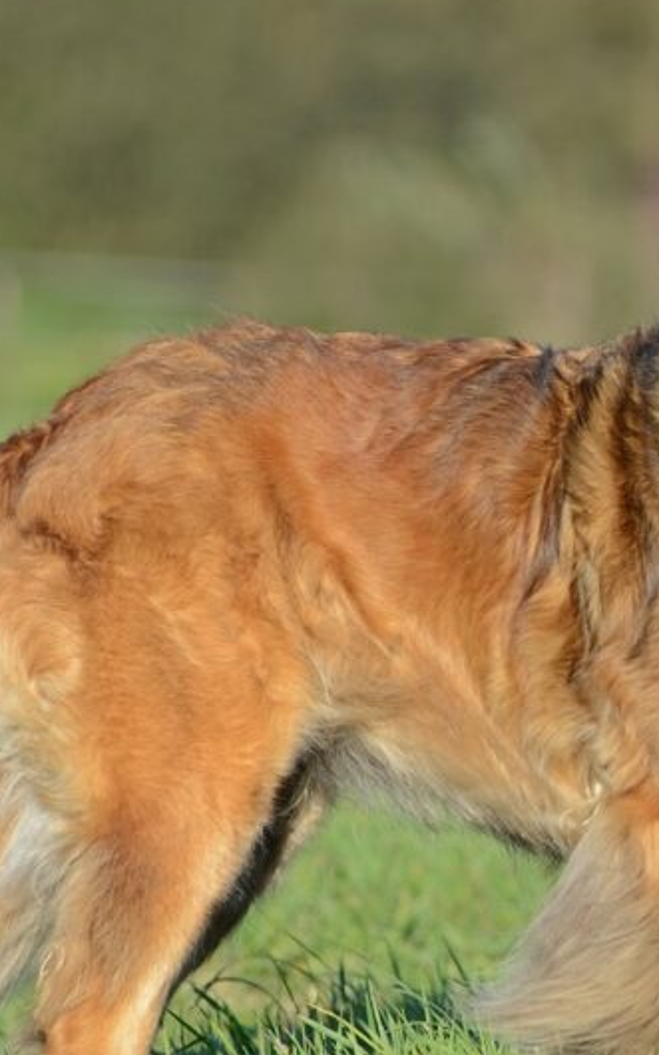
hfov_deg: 2.6
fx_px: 14404
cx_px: 623
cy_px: 553
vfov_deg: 4.2
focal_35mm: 501
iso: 160
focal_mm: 170
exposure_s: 1/1000
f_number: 4
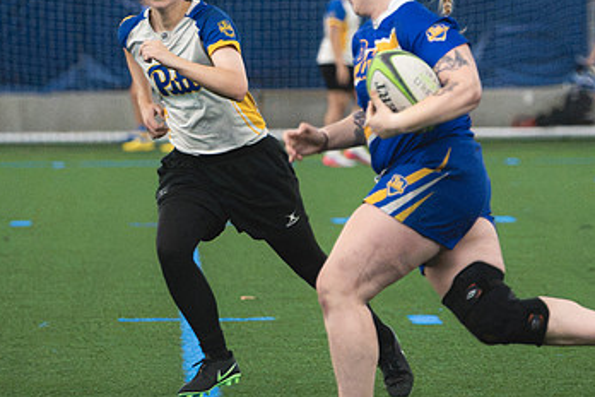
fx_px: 7206
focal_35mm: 436
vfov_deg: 3.2
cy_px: 140
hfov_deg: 4.7
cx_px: 452
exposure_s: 1/640
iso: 11400
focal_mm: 135
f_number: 2.8
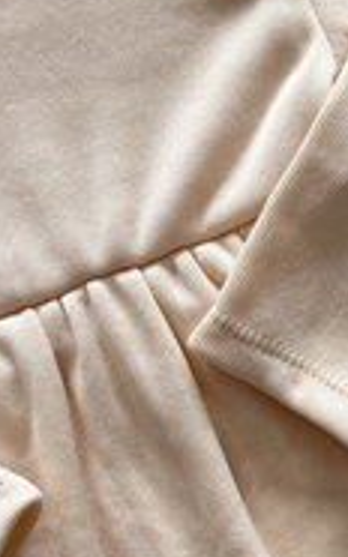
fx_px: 1201
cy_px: 322
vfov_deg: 26.1
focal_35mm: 79
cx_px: 375
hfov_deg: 16.1
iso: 32
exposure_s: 1/132
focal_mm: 5.7
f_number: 1.5
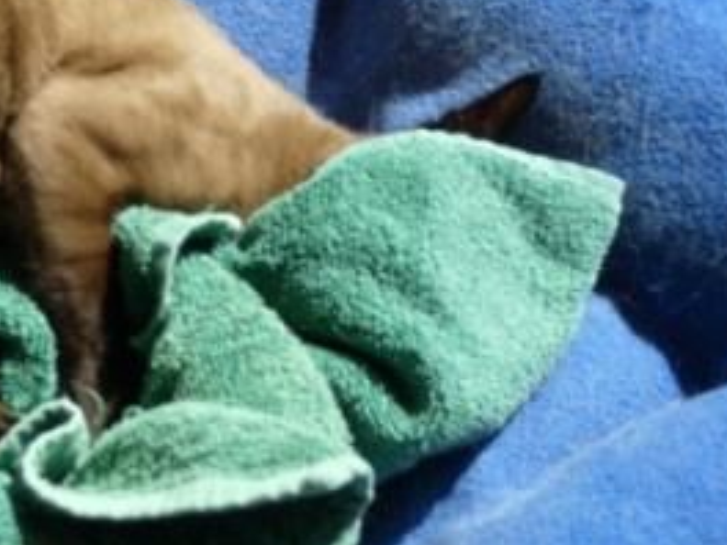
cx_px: 240
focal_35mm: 78
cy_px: 292
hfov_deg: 24.9
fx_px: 1638
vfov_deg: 18.9
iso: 125
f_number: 3.2
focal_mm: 8.2
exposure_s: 1/500
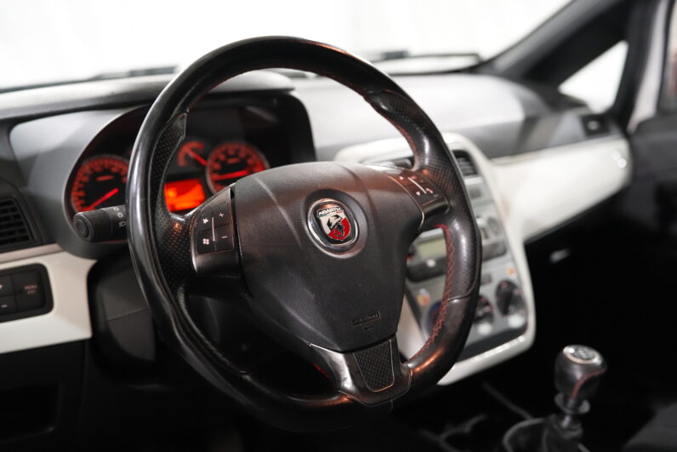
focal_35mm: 43
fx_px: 809
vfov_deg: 31.2
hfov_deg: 45.4
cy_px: 226
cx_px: 338
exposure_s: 1/200
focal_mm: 43
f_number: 2.8
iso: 6400
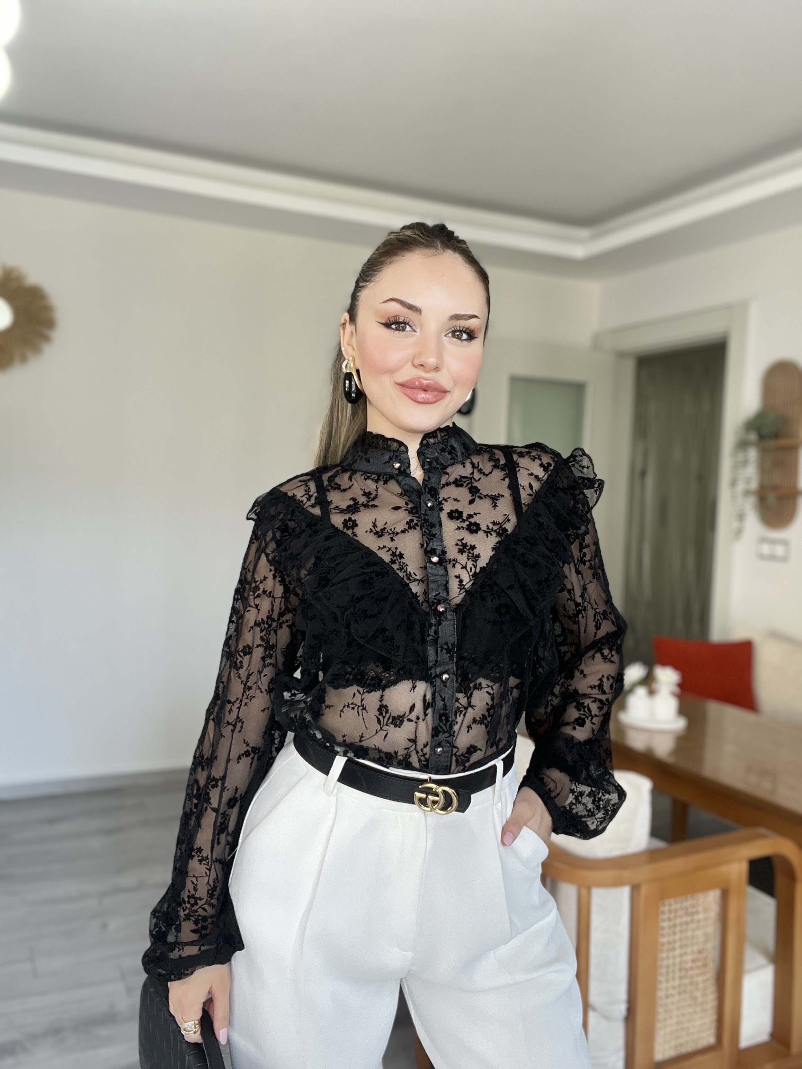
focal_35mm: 30
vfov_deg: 60.0
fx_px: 927
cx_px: 401
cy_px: 534
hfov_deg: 46.8
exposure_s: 1/121
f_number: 2.2
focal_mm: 2.71
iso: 80
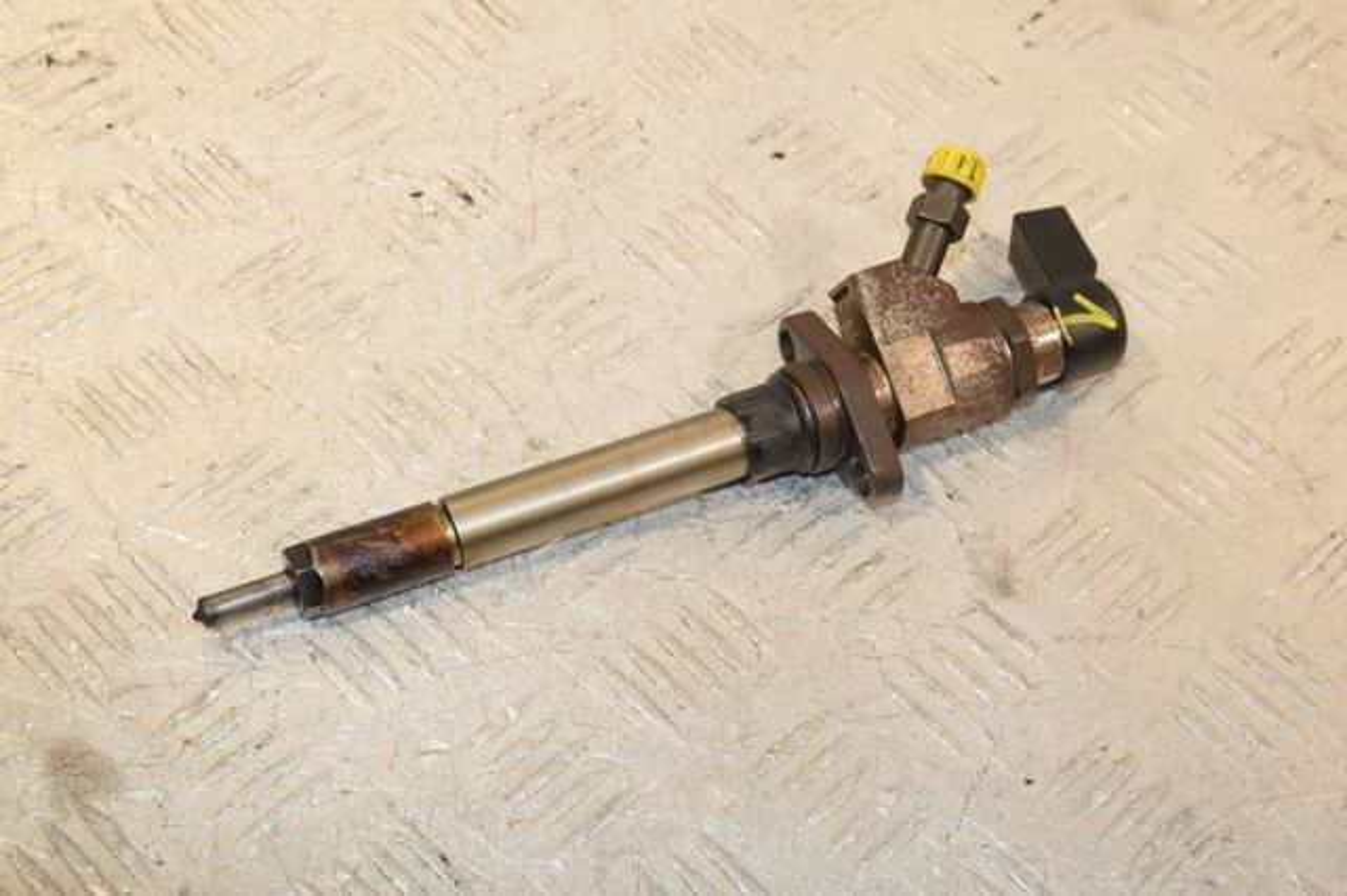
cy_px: 448
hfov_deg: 31.9
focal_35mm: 63
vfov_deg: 21.5
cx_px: 674
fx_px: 2356
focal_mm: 42
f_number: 9
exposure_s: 1/200
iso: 1600
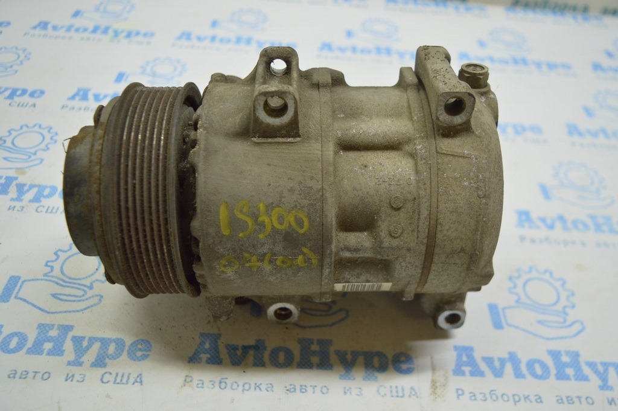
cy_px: 206
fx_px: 566
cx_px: 309
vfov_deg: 39.9
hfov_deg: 57.3
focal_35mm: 33
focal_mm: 22
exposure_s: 1/60
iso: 400
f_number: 3.8
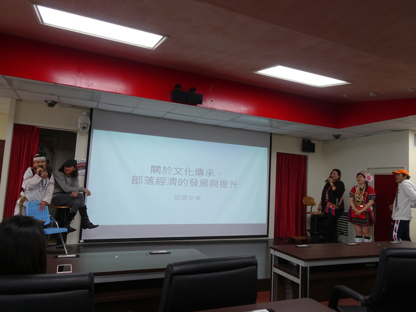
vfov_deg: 56.8
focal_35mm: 24
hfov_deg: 71.6
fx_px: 288
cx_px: 208
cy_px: 156
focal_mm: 4.1
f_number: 3.5
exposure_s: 1/30
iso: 160
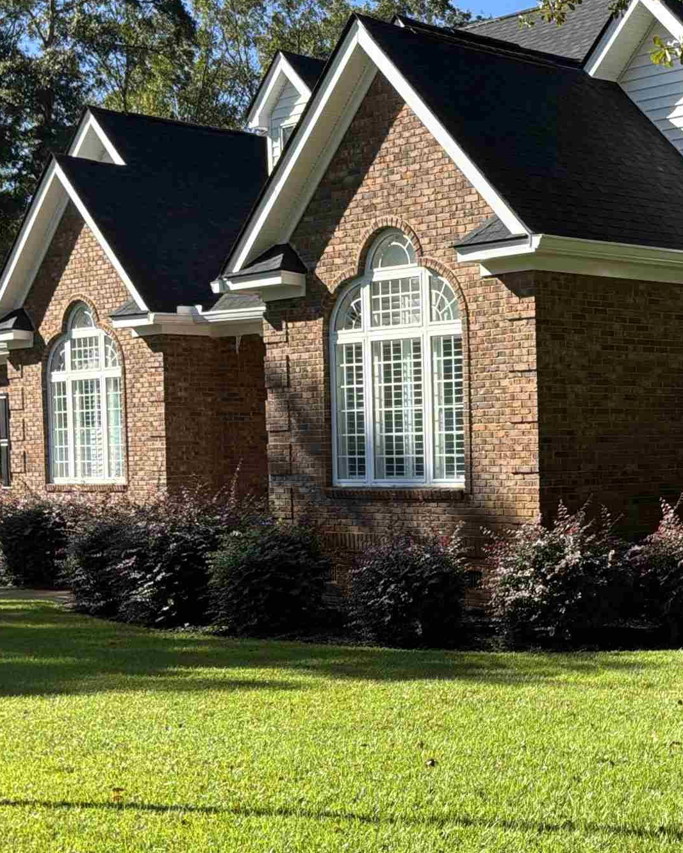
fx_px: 1592
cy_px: 484
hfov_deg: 23.6
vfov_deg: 30.0
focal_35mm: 63
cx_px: 608
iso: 25
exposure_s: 1/719
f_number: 1.8
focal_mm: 3
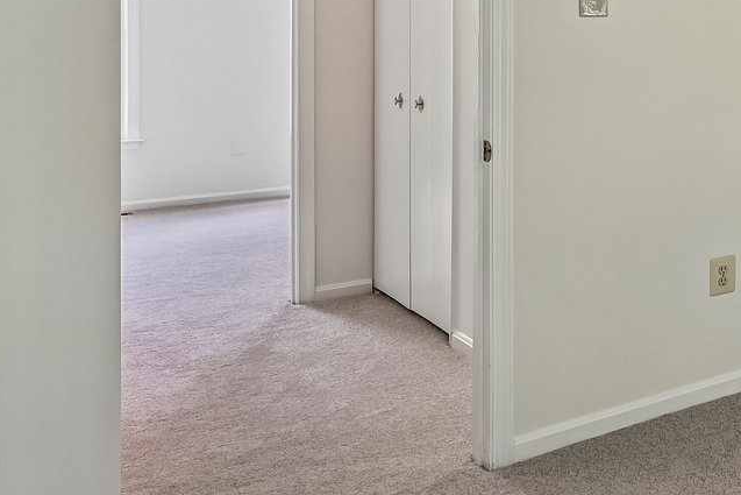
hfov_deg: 28.6
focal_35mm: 45
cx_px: 1105
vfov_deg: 28.4
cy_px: 23
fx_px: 926
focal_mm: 14
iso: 360
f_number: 8
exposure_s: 1/15
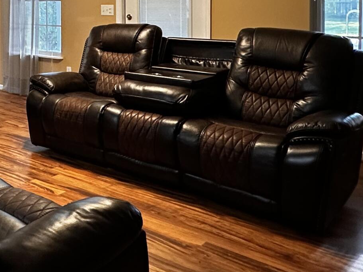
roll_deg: +0.6
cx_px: -20
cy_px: 16
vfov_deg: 29.9
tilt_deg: -1.8
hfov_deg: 36.1
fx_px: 482
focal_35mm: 46
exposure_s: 1/60
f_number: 2.2
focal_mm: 2.22
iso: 400
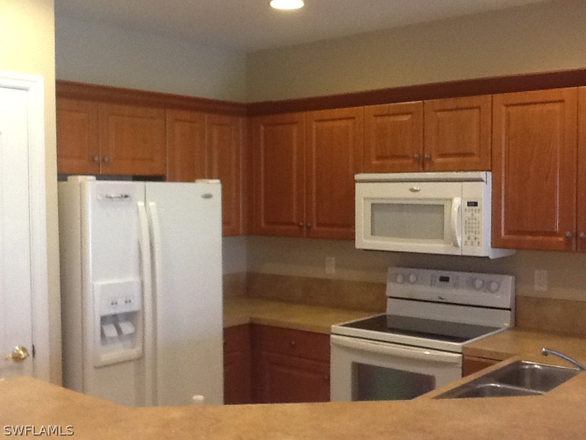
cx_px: 293
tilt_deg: -3.0
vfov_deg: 32.9
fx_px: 745
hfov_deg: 42.9
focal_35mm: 44
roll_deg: +1.0
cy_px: 220
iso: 160
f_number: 2.4
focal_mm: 2.03
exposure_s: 1/30
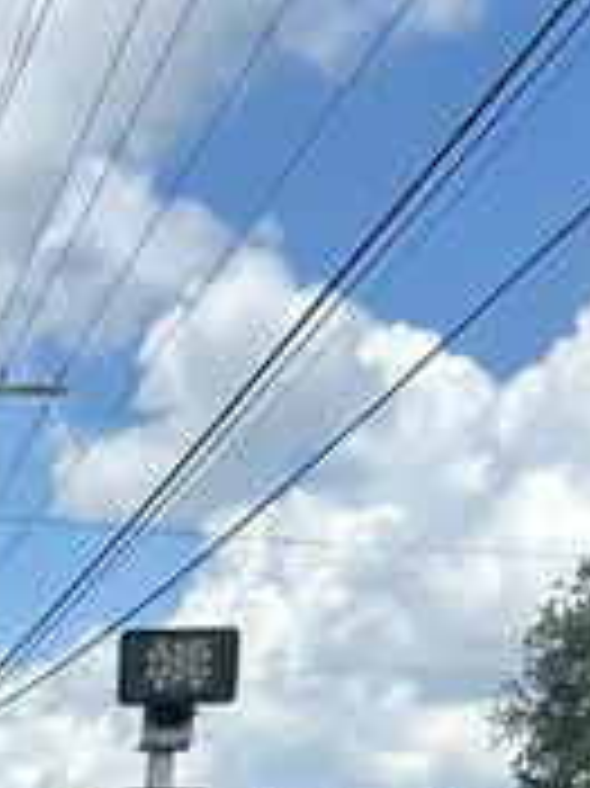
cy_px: 1430
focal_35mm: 109
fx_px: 2480
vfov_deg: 15.5
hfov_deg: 12.4
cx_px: -459
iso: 50
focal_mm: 5.7
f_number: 1.5
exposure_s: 1/2165
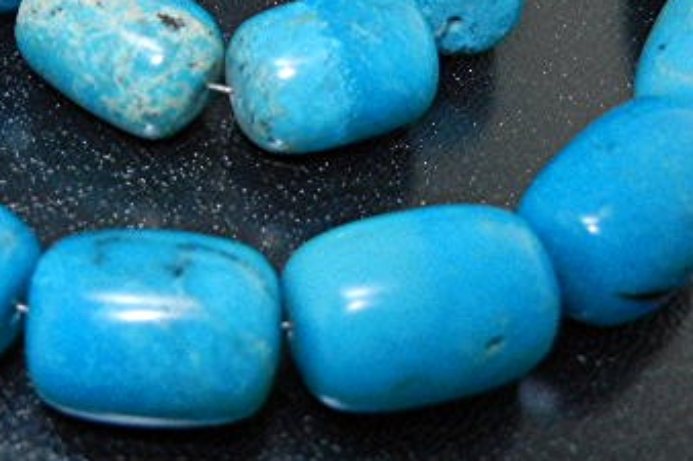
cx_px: 242
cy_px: 25
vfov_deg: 19.8
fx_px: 1289
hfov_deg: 29.9
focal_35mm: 67
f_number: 7.2
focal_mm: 6.2
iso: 722
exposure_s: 1/30
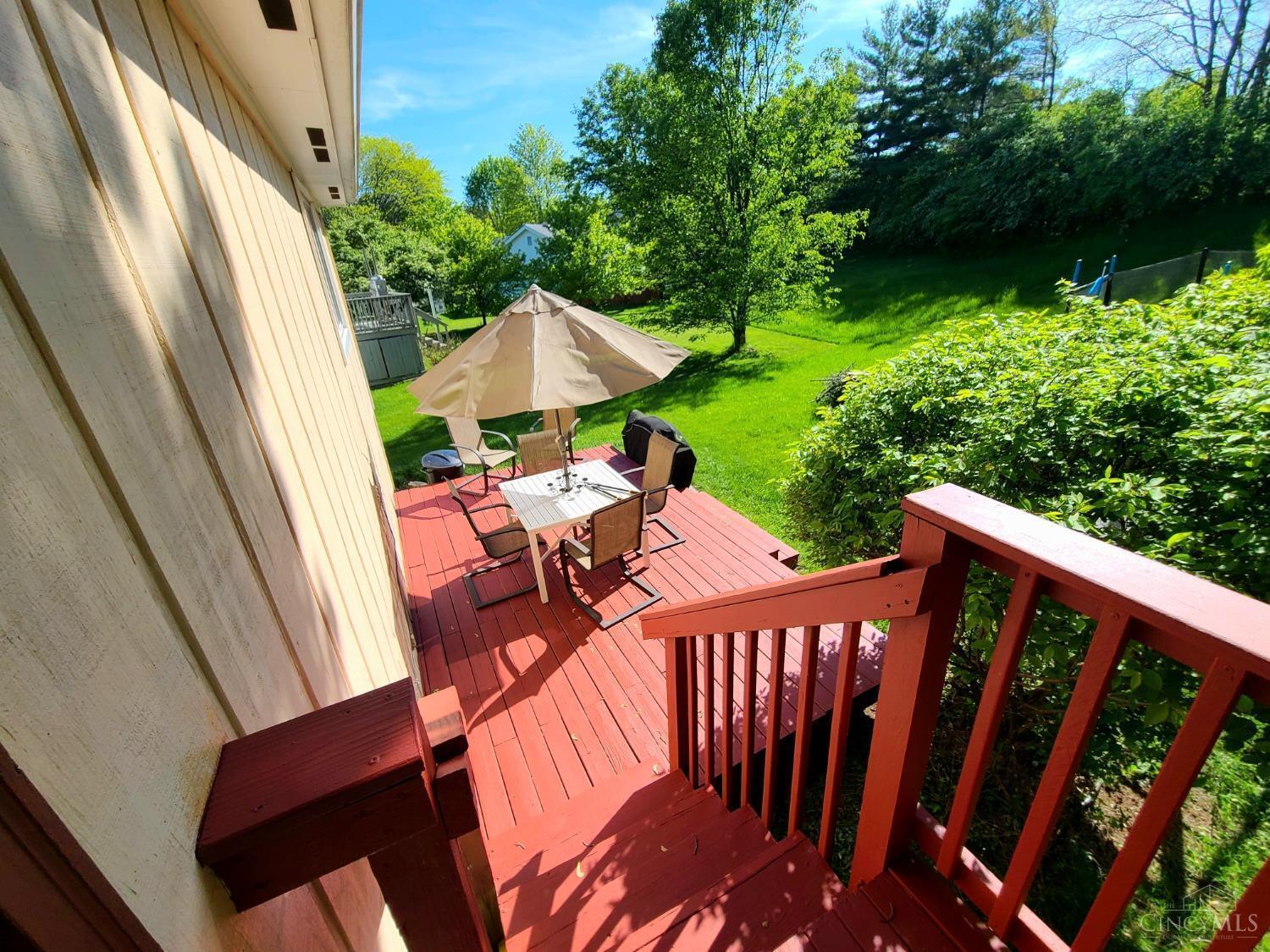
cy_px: 476
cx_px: 635
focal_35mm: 13
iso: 50
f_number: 2.2
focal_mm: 2.2
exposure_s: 1/1111
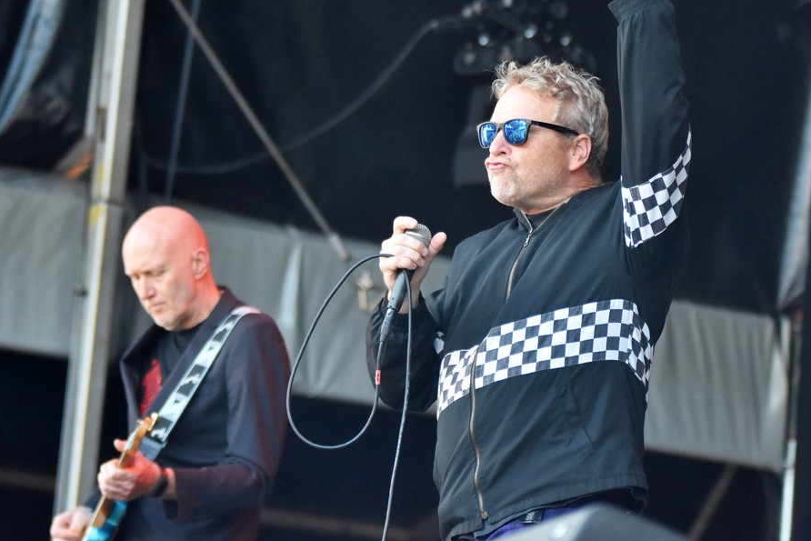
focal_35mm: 192
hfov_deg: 10.7
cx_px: 476
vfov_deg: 7.2
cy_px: 203
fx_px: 4318
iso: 1250
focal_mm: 95
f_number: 2.8
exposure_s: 1/1000
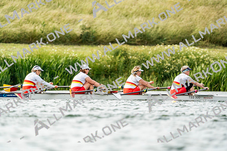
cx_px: 114
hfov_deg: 3.9
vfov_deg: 2.6
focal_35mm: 535
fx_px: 3374
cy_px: 76
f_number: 6.3
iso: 500
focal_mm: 535
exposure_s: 1/2000
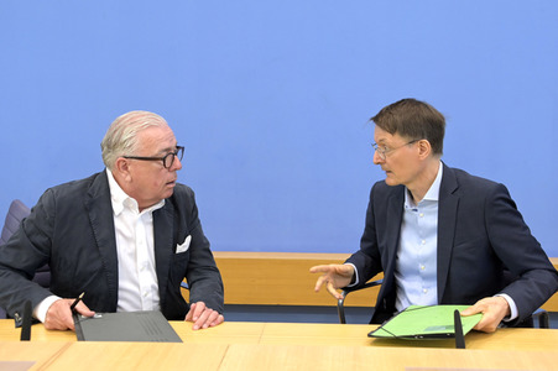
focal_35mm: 40
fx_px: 620
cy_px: 186
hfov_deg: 48.5
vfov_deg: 33.4
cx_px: 279
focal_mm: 40
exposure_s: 1/400
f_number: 6.3
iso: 4000
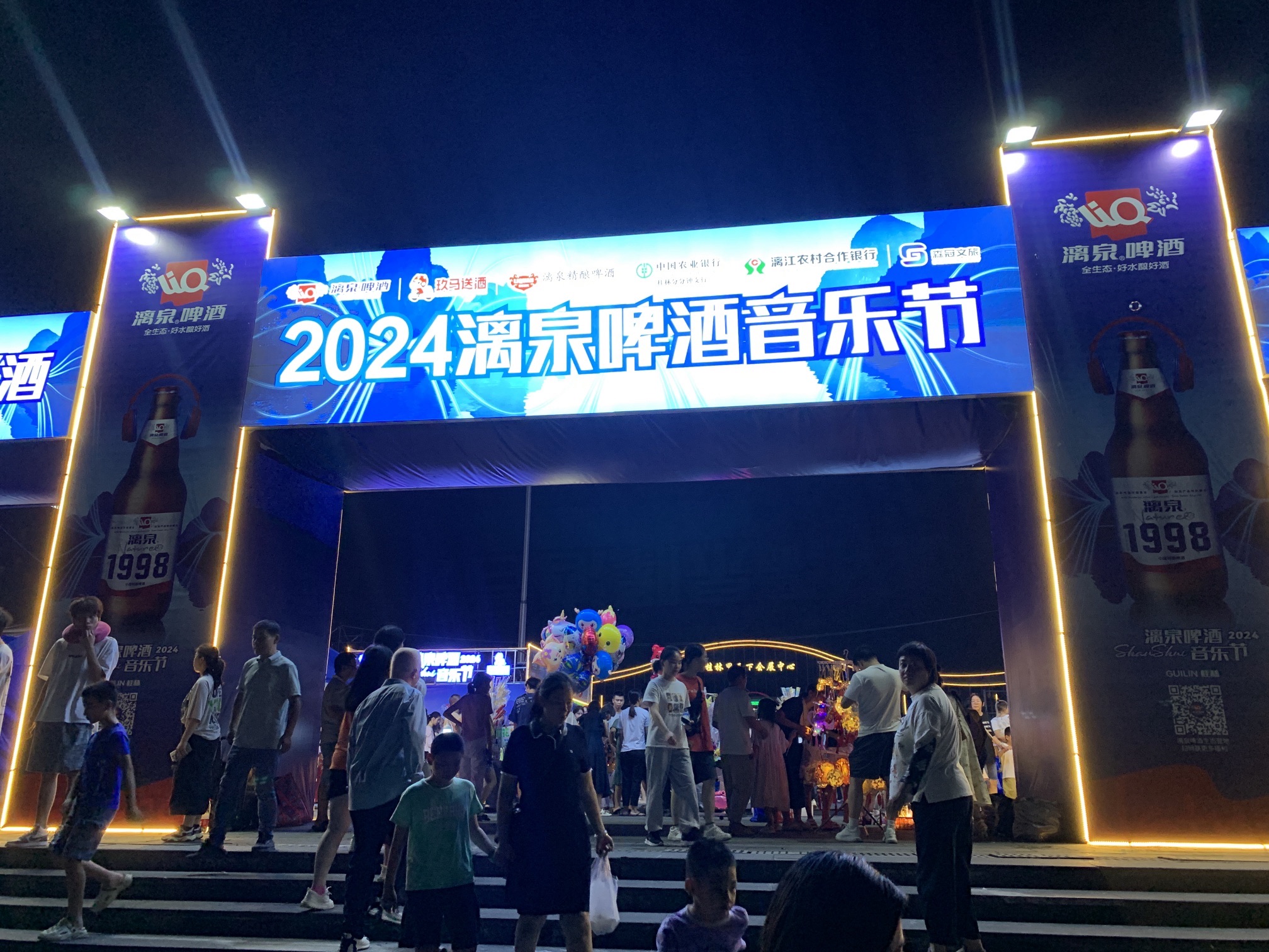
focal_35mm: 26
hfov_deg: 67.3
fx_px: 953
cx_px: 634
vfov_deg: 53.1
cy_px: 476
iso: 100
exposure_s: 1/50
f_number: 1.8
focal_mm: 4.25
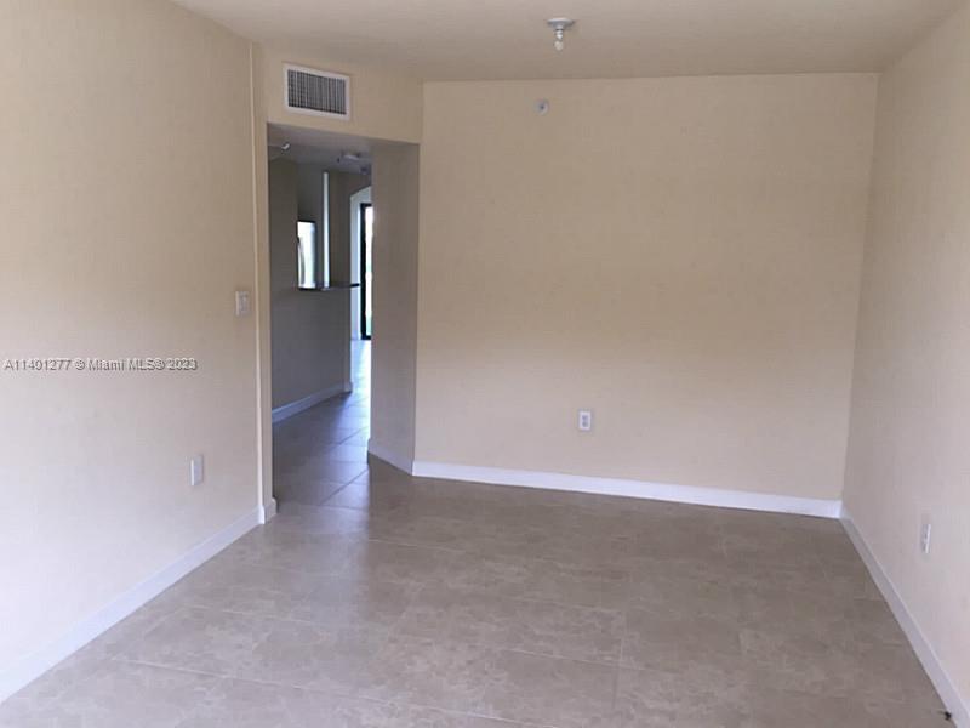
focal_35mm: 29
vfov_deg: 48.2
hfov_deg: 61.7
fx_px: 813
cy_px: 364
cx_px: 485
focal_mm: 4.15
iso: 32
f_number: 2.2
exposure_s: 1/33
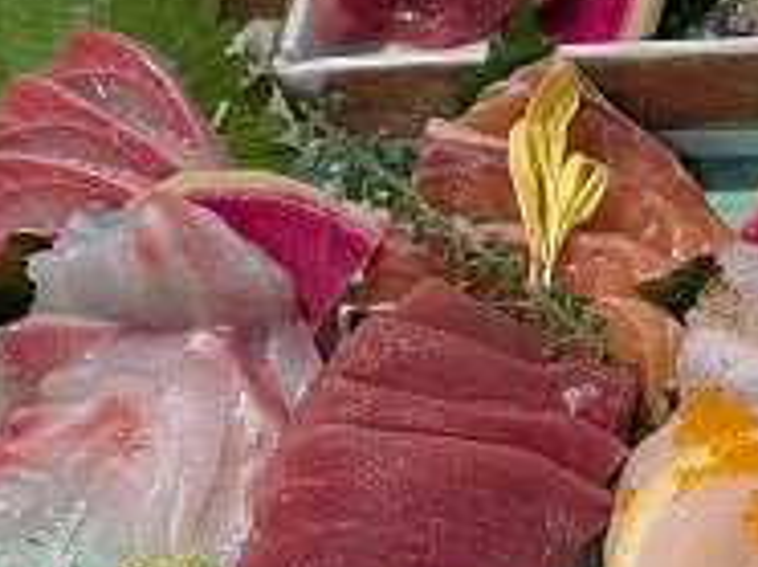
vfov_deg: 17.5
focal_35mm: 84
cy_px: 243
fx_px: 1837
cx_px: 725
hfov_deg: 22.6
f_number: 1.7
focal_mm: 4.5
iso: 840
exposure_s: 1/100
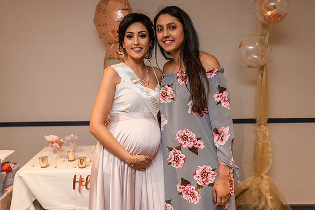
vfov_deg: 32.3
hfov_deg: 46.9
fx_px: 363
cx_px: 163
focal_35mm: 41
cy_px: 97
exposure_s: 1/160
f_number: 4
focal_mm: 38
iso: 2000
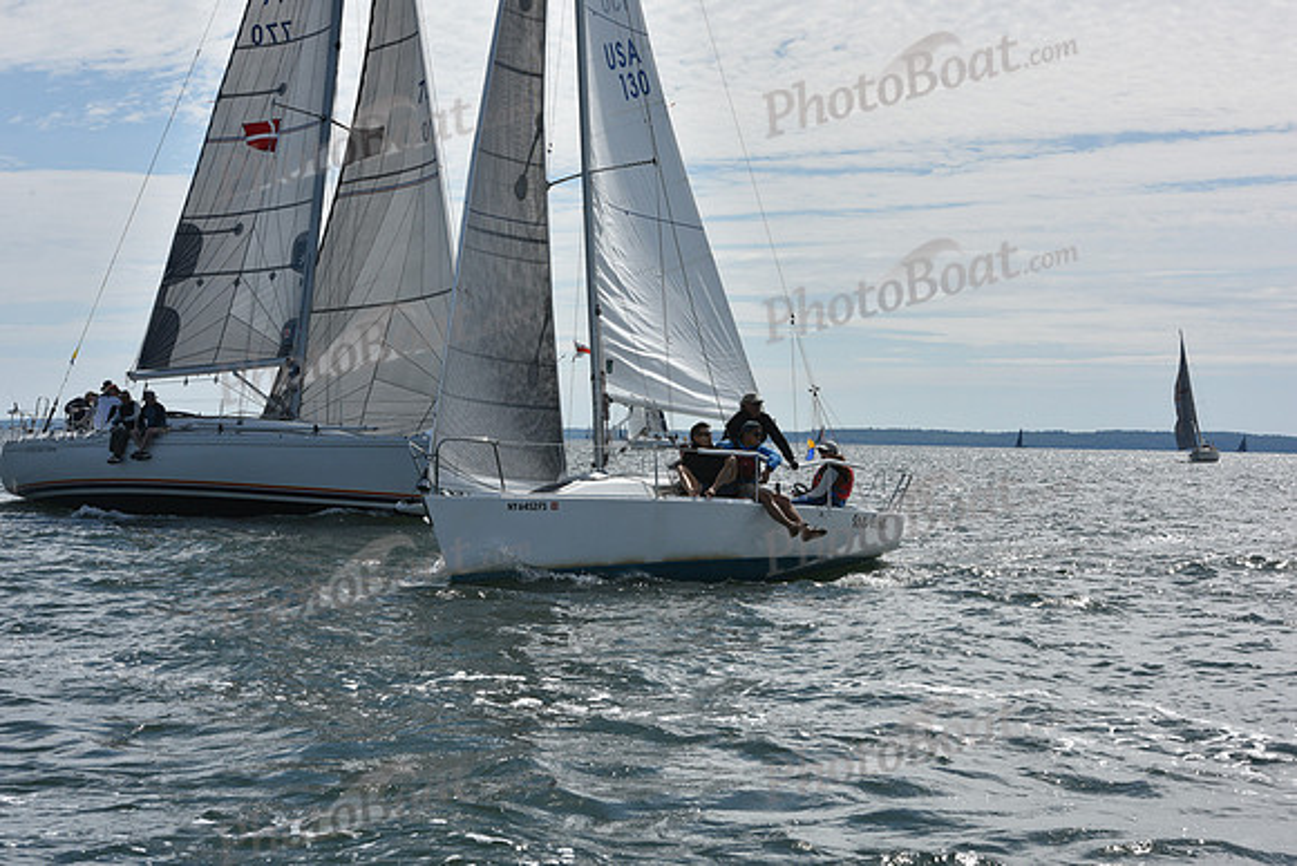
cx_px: 648
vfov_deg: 19.5
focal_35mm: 70
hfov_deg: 28.8
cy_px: 433
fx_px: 2522
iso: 320
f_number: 13
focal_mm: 70
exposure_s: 1/1000
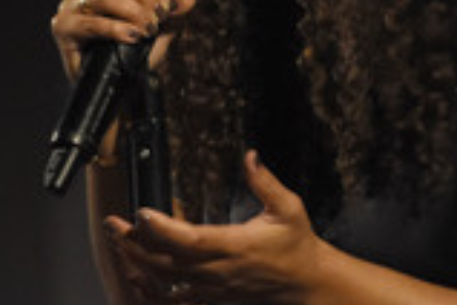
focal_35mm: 850
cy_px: -14
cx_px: 361
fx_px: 10789
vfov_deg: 1.6
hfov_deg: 2.4
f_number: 2.8
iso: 1600
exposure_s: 1/160
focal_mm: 200
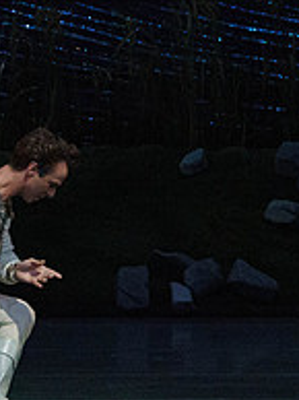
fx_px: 10180
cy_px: 116
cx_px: 231
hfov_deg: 1.7
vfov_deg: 2.3
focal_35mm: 882
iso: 8000
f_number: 5.6
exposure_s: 1/320
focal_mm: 306
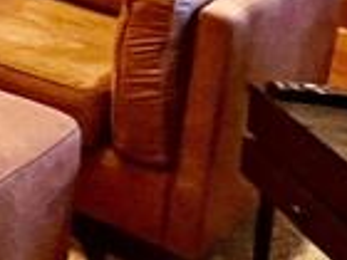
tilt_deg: -5.0
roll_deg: -1.3
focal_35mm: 95
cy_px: -292
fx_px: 952
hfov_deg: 13.4
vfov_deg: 13.1
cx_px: -540
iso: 500
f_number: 1.8
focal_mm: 1.57
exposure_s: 1/60
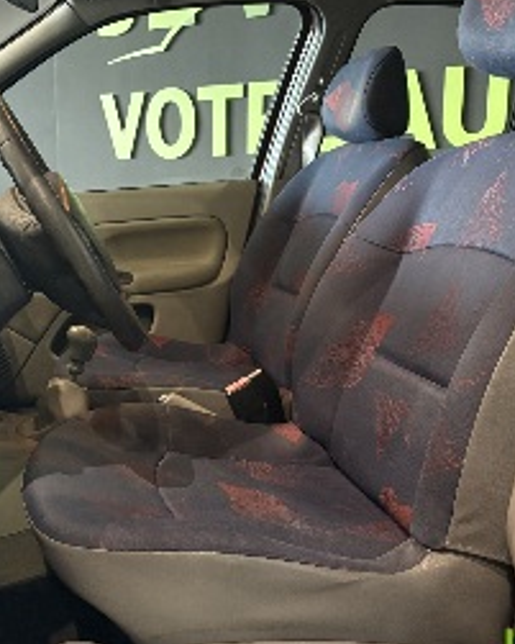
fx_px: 800
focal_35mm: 42
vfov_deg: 43.8
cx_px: 161
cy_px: 326
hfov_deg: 35.3
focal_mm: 5.96
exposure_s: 1/25
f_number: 1.6
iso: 640
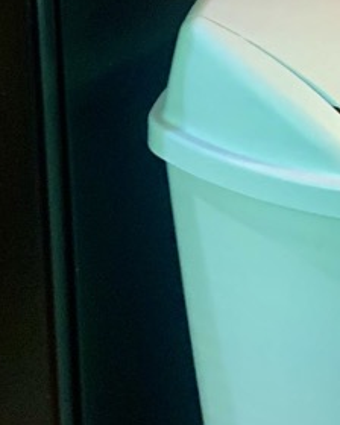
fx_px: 1459
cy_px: -250
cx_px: -146
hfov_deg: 12.7
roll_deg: +5.5
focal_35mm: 116
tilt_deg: -10.4
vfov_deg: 15.1
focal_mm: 4.25
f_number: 1.8
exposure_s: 1/30
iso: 500
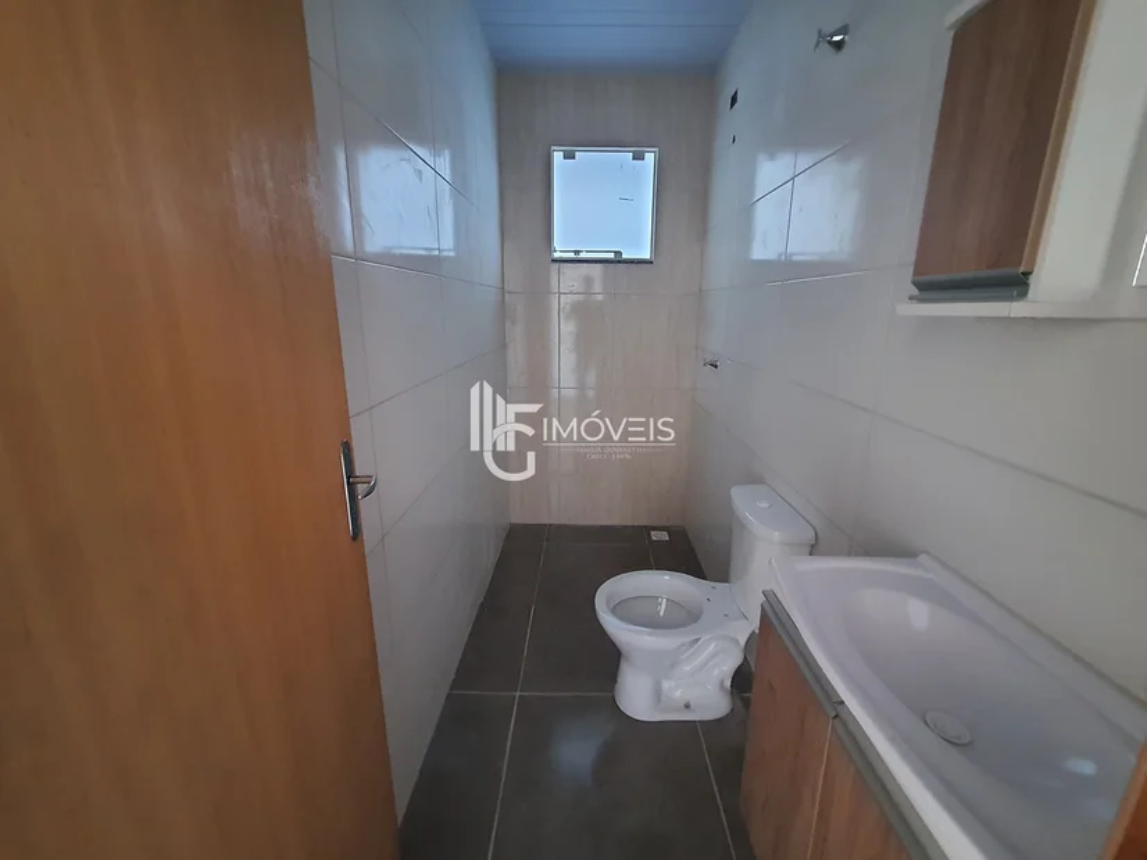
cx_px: 574
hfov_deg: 106.2
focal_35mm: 13
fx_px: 431
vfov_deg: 89.9
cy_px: 430
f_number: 2.2
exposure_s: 1/17
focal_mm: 1.74
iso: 640
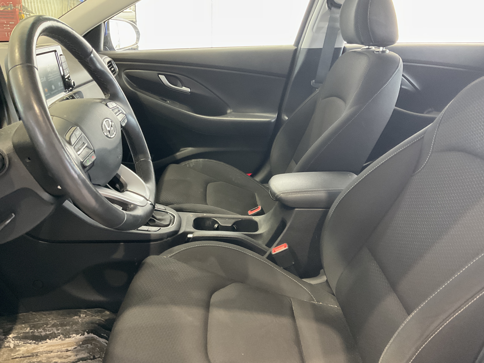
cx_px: 242
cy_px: 182
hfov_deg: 61.7
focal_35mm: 29
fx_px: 405
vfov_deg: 48.2
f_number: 1.8
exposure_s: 1/41
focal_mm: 3
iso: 320
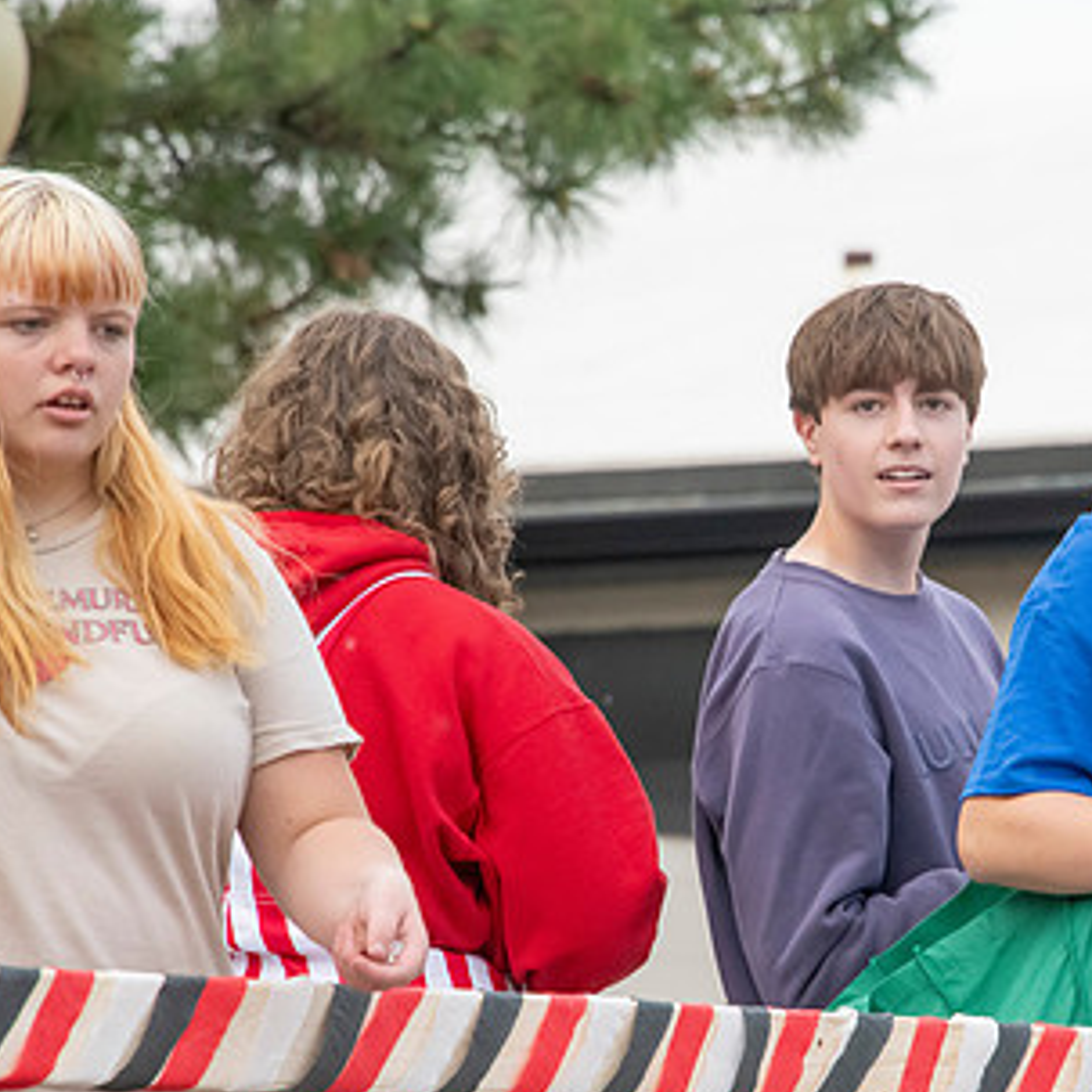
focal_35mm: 488
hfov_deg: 3.6
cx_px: 851
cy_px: 687
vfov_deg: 3.6
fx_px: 17417
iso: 3200
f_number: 11
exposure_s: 1/400
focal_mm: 300
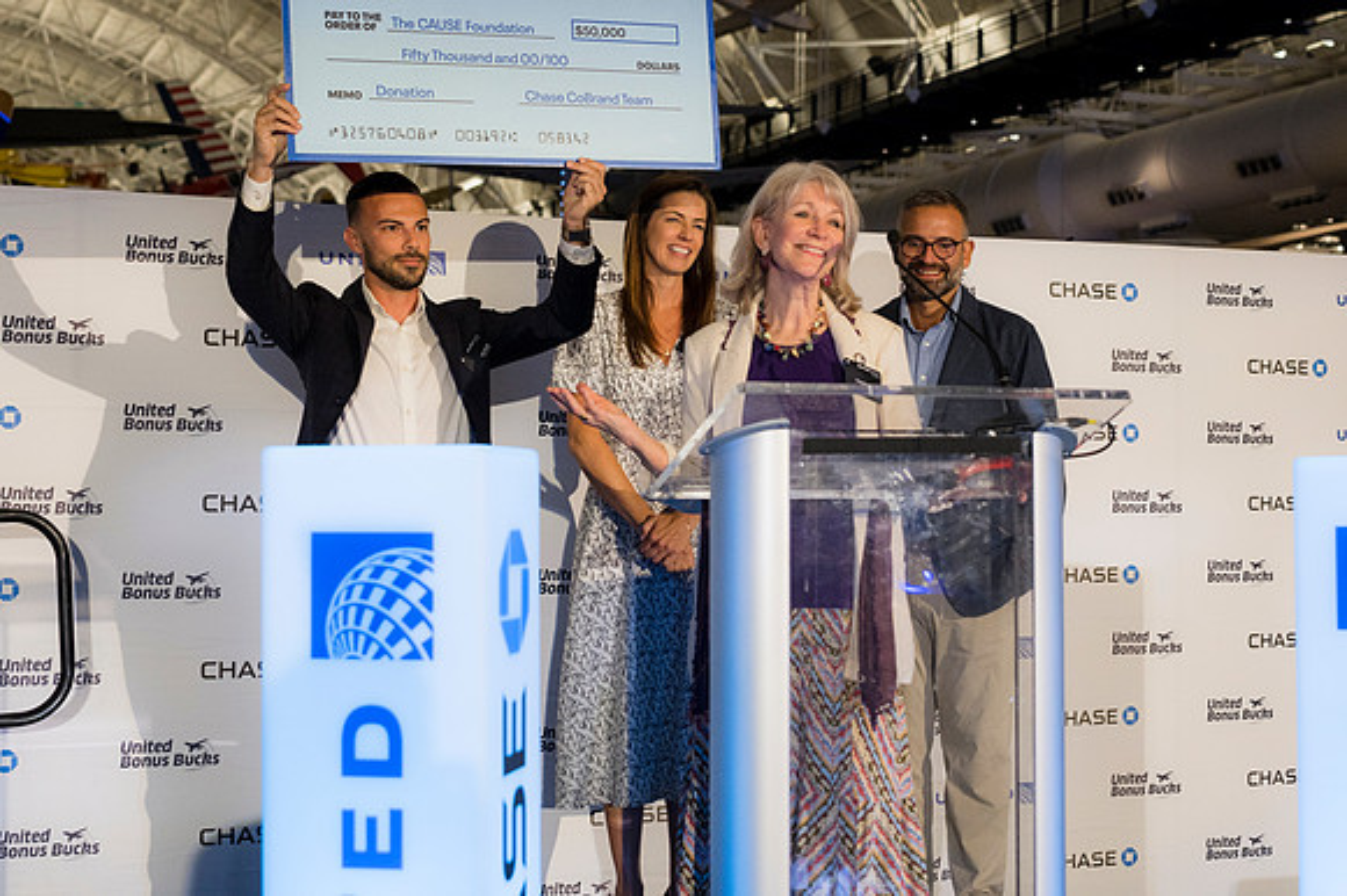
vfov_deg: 26.0
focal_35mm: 52
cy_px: 448
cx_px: 674
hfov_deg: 38.2
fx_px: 1944
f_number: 2.8
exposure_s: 1/200
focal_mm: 35
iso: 720
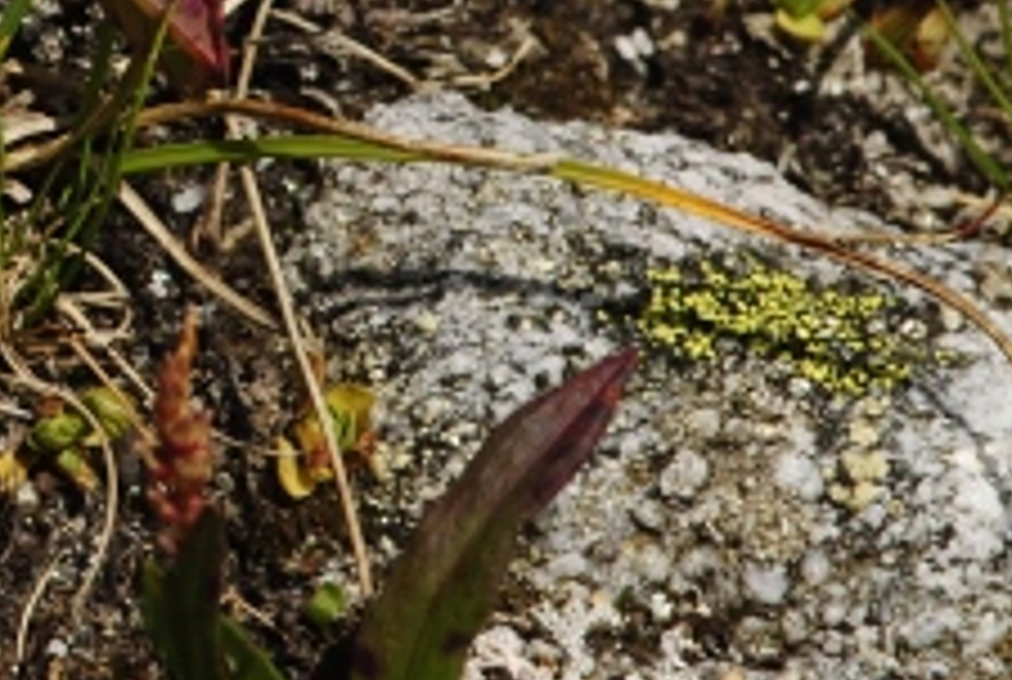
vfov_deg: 3.0
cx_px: -387
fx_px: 12753
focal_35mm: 453
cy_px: -270
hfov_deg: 4.5
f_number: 9
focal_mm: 85
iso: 100
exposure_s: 1/320
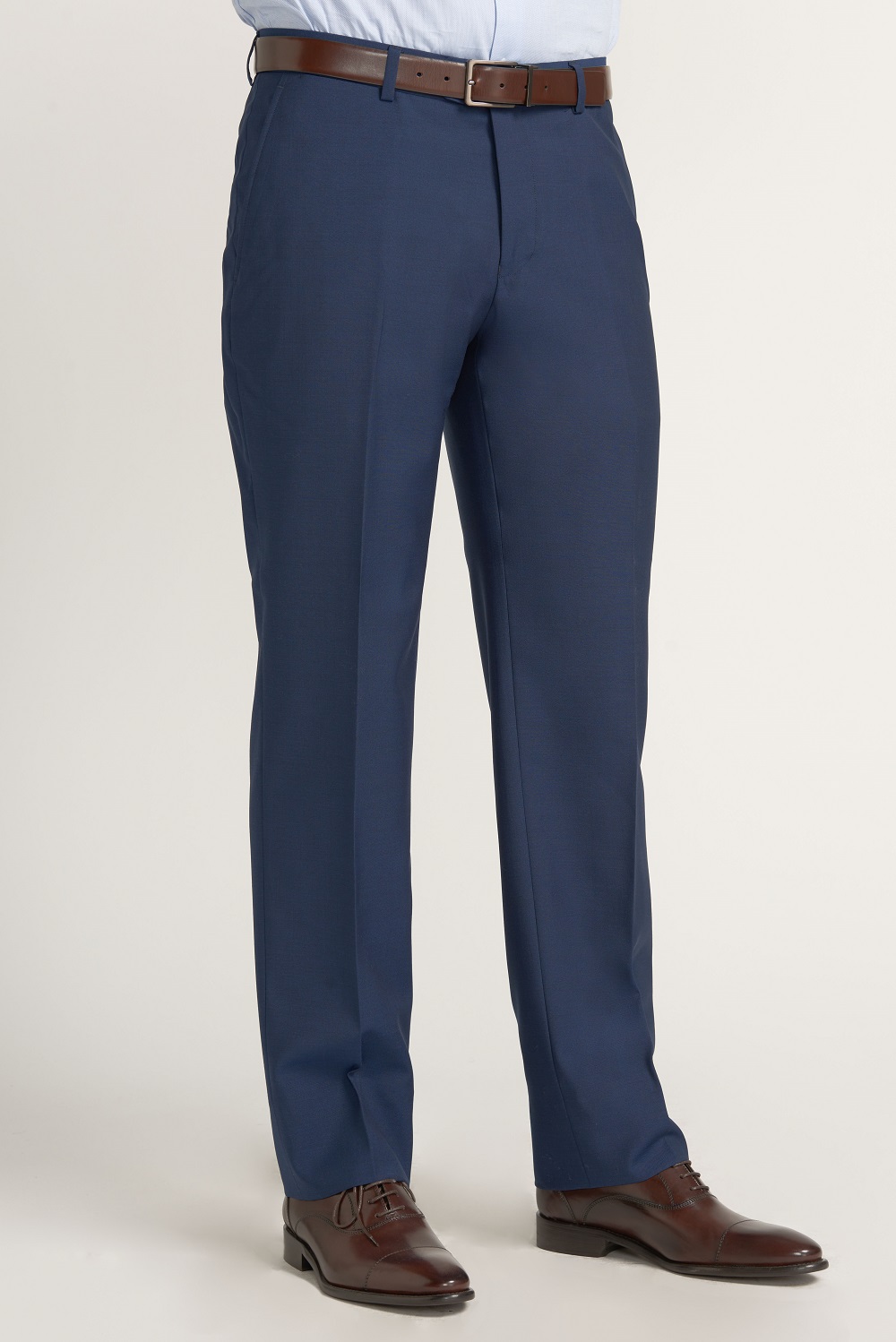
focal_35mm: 70
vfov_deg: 28.8
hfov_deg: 19.5
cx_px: 448
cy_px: 671
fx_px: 2611
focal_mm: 70
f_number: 10
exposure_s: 1/250
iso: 160
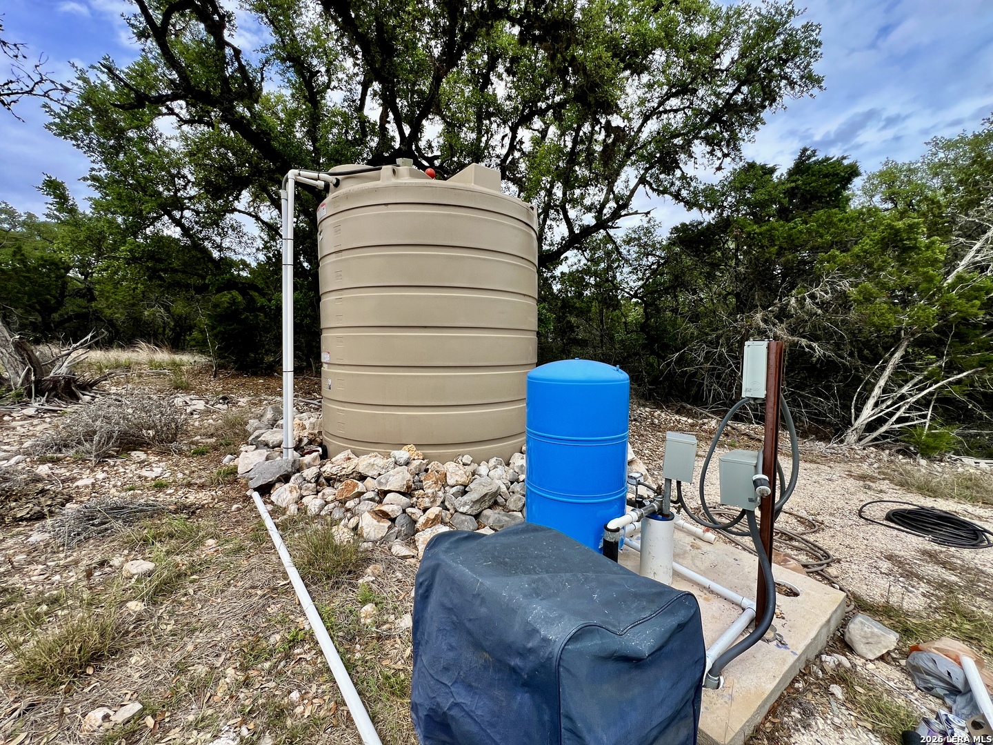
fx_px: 373
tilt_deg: -6.5
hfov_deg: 106.2
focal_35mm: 13
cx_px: 496
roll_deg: +0.7
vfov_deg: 89.9
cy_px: 372
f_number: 1.8
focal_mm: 1.57
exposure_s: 1/1130
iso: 32
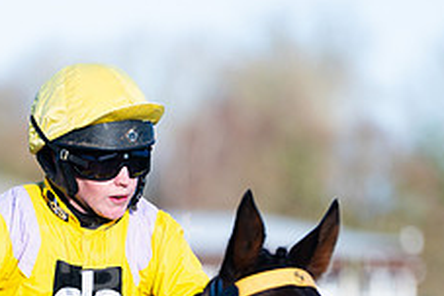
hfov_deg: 4.0
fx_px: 6310
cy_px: 369
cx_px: 86
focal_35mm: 512
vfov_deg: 2.7
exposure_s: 1/6400
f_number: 3.2
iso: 320
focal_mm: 200
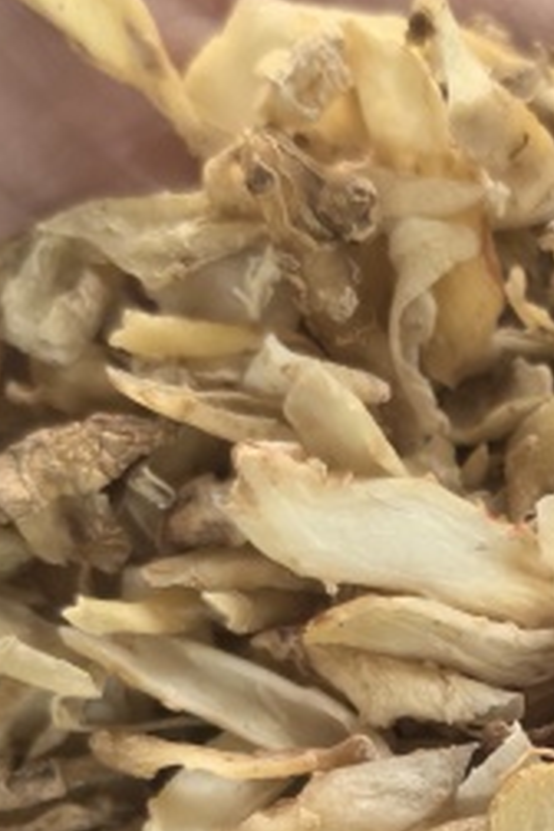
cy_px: 953
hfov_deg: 14.8
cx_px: 686
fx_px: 2054
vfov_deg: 21.5
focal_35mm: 89
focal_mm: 6.35
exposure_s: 1/100
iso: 500
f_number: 2
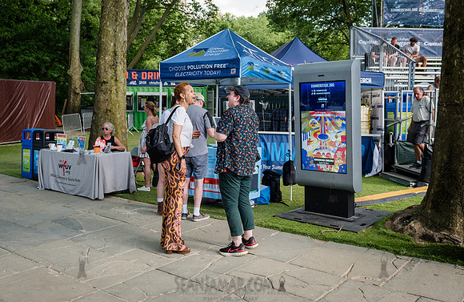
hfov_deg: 54.9
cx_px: 220
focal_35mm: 35
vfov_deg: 37.3
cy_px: 126
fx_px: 446
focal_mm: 24
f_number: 4
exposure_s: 1/500
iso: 400
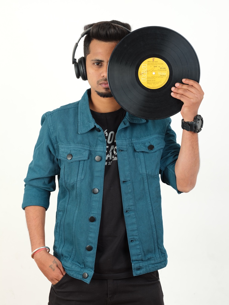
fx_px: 838
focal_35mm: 95
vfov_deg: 20.6
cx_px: 114
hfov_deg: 15.6
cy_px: 152
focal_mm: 120
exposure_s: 1/125
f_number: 9
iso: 200
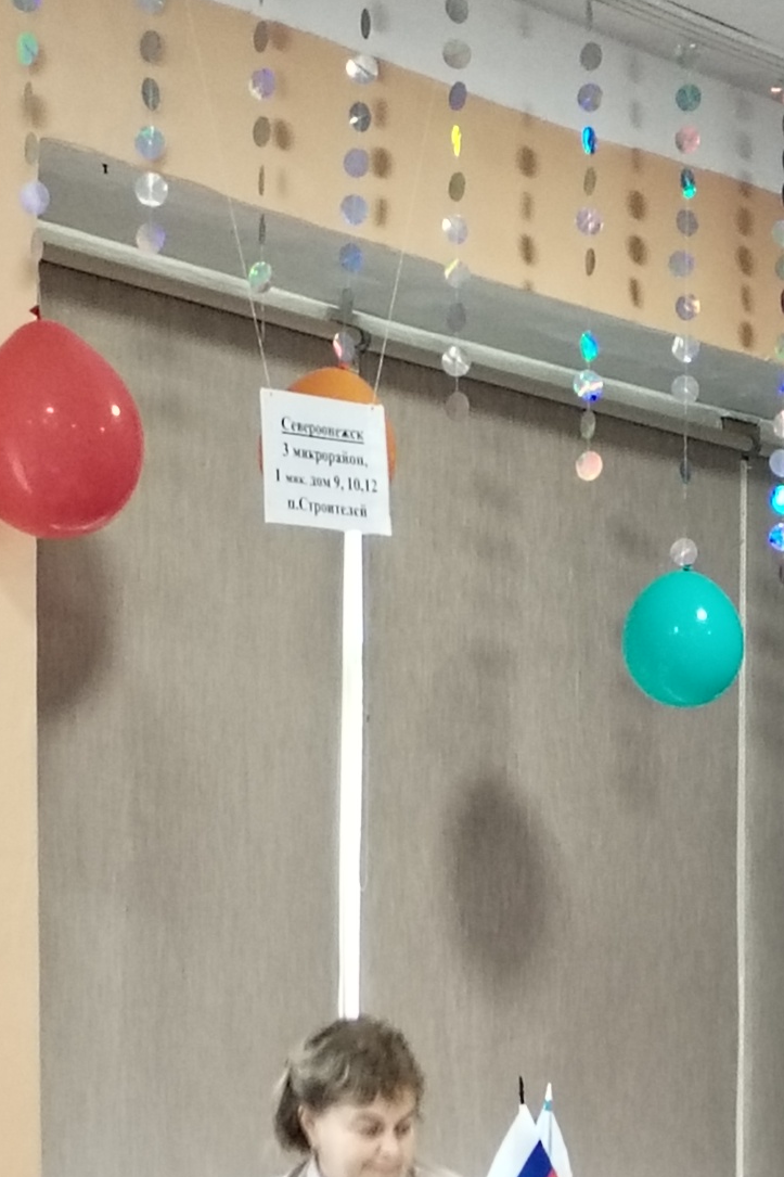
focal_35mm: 159
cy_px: 1747
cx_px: 1242
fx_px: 5195
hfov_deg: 8.4
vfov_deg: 12.3
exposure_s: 1/40
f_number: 1.8
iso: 454
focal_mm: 4.75
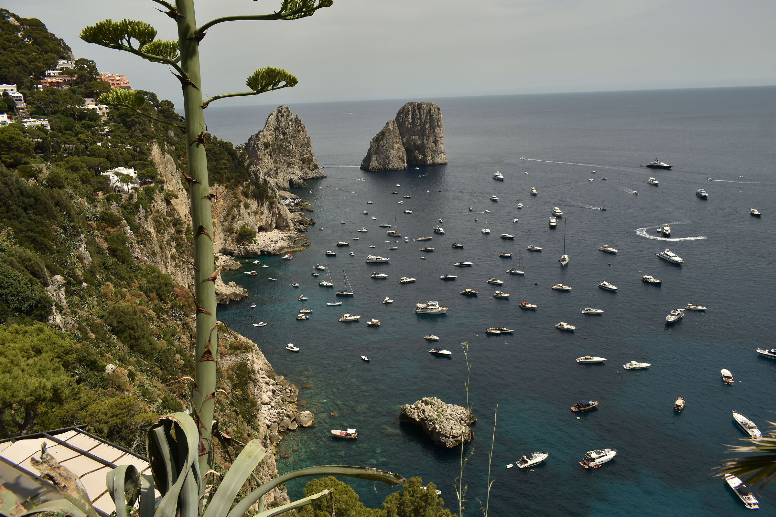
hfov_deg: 67.4
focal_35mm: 27
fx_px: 582
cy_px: 258
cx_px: 388
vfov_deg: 47.9
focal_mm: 18
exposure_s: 1/640
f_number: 8
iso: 100
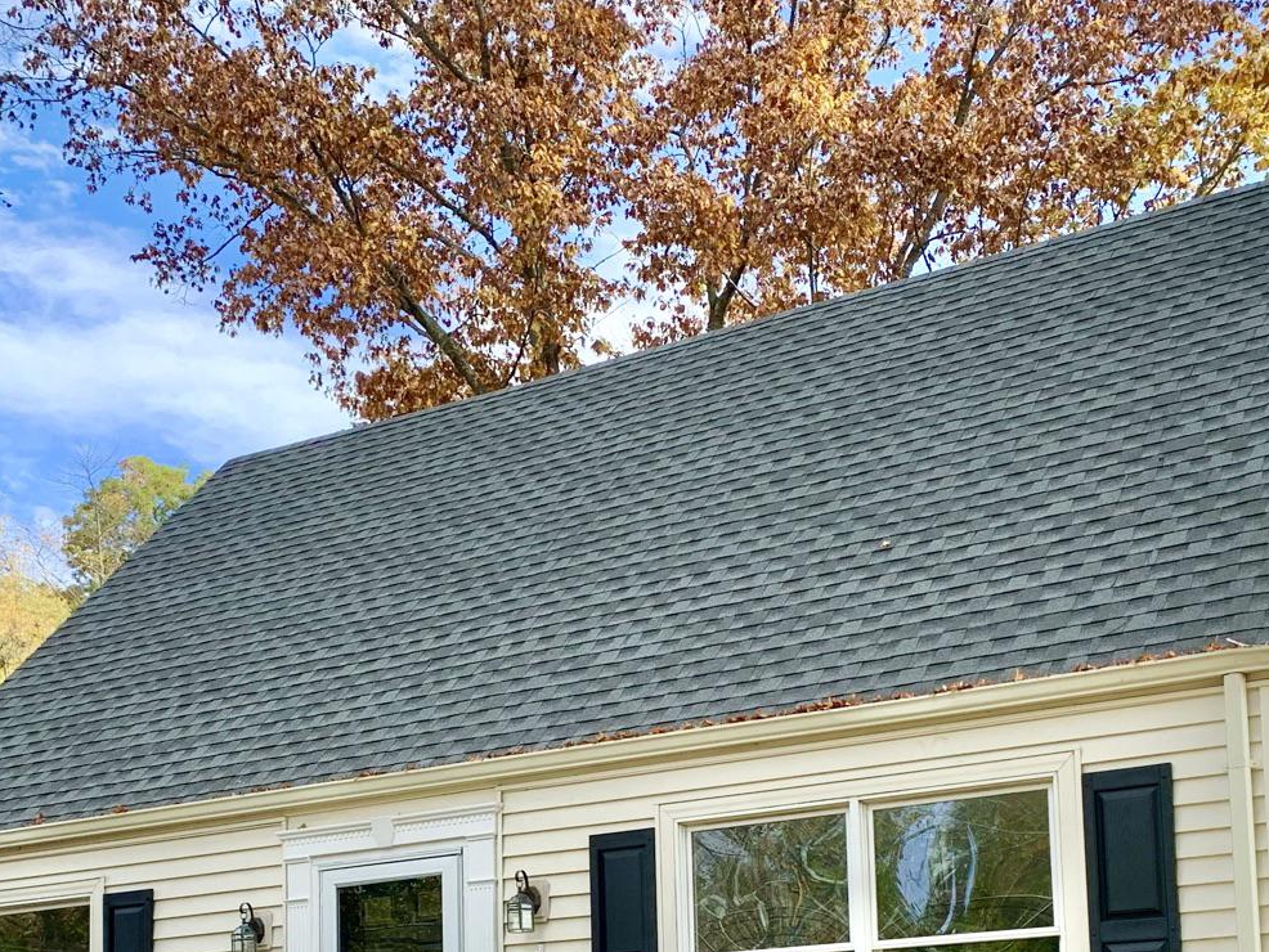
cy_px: 926
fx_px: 1980
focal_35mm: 54
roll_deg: +1.4
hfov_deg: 35.5
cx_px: 565
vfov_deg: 25.8
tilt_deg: +7.7
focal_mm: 4.25
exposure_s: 1/620
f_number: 1.8
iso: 25
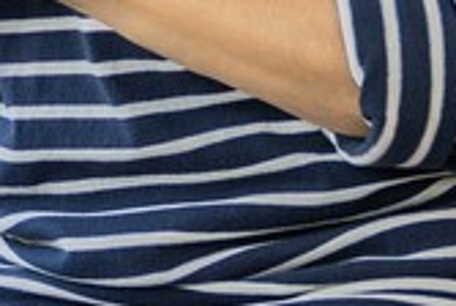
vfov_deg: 5.5
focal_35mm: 251
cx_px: -46
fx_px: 3185
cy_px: -130
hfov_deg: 8.1
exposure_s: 1/160
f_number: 2.8
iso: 400
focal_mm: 35
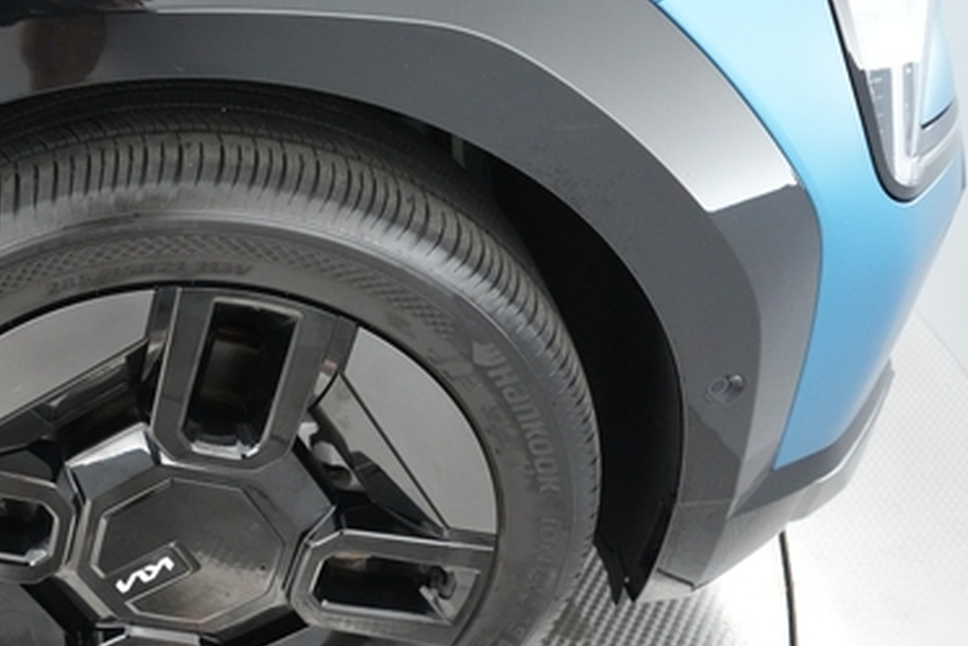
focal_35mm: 48
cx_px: 189
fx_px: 1291
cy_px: 405
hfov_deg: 39.4
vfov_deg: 28.0
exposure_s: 1/250
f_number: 2.8
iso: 10000
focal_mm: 28
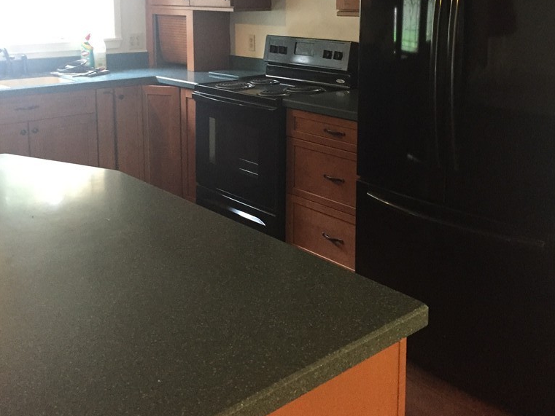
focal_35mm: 39
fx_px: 625
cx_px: 279
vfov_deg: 35.8
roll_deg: -0.2
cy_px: 95
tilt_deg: -8.8
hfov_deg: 47.9
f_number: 2.2
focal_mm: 4.15
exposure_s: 1/15
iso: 250
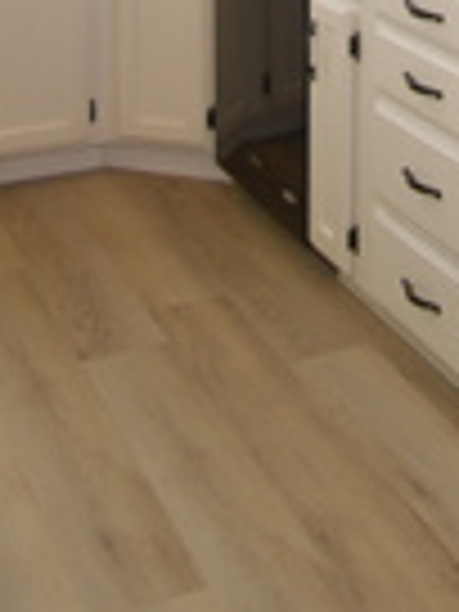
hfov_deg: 21.2
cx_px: 400
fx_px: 1202
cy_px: -238
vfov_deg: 24.1
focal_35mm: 68
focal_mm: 10
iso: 200
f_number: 4
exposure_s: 1/60
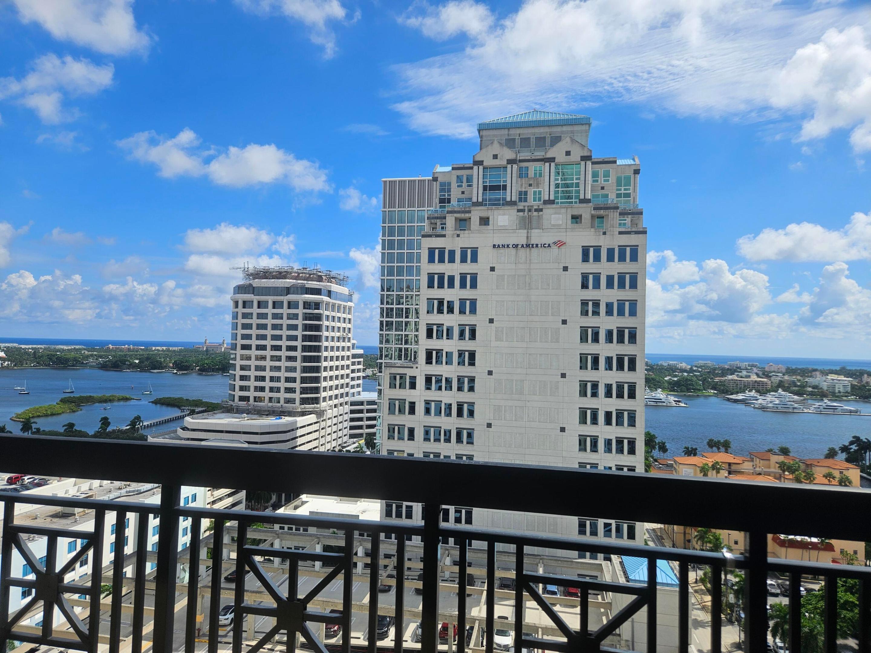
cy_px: 326
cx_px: 436
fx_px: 579
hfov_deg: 73.9
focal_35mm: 23
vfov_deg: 58.9
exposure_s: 1/3151
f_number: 1.8
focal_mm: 5.4
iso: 25
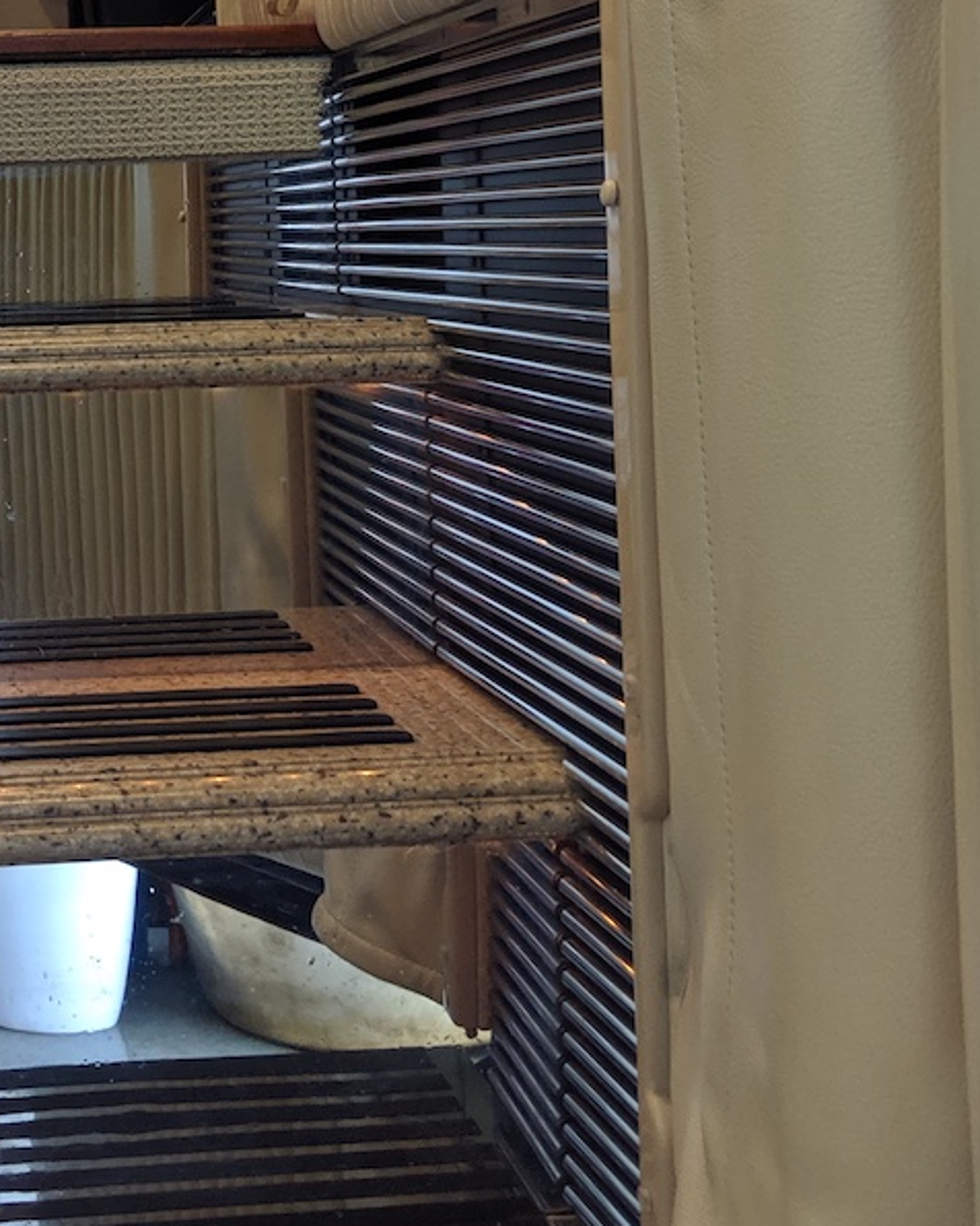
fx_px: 2139
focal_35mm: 59
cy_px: 168
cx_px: 45
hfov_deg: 24.8
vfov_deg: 30.8
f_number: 1.8
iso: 325
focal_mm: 4.44
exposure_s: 1/60
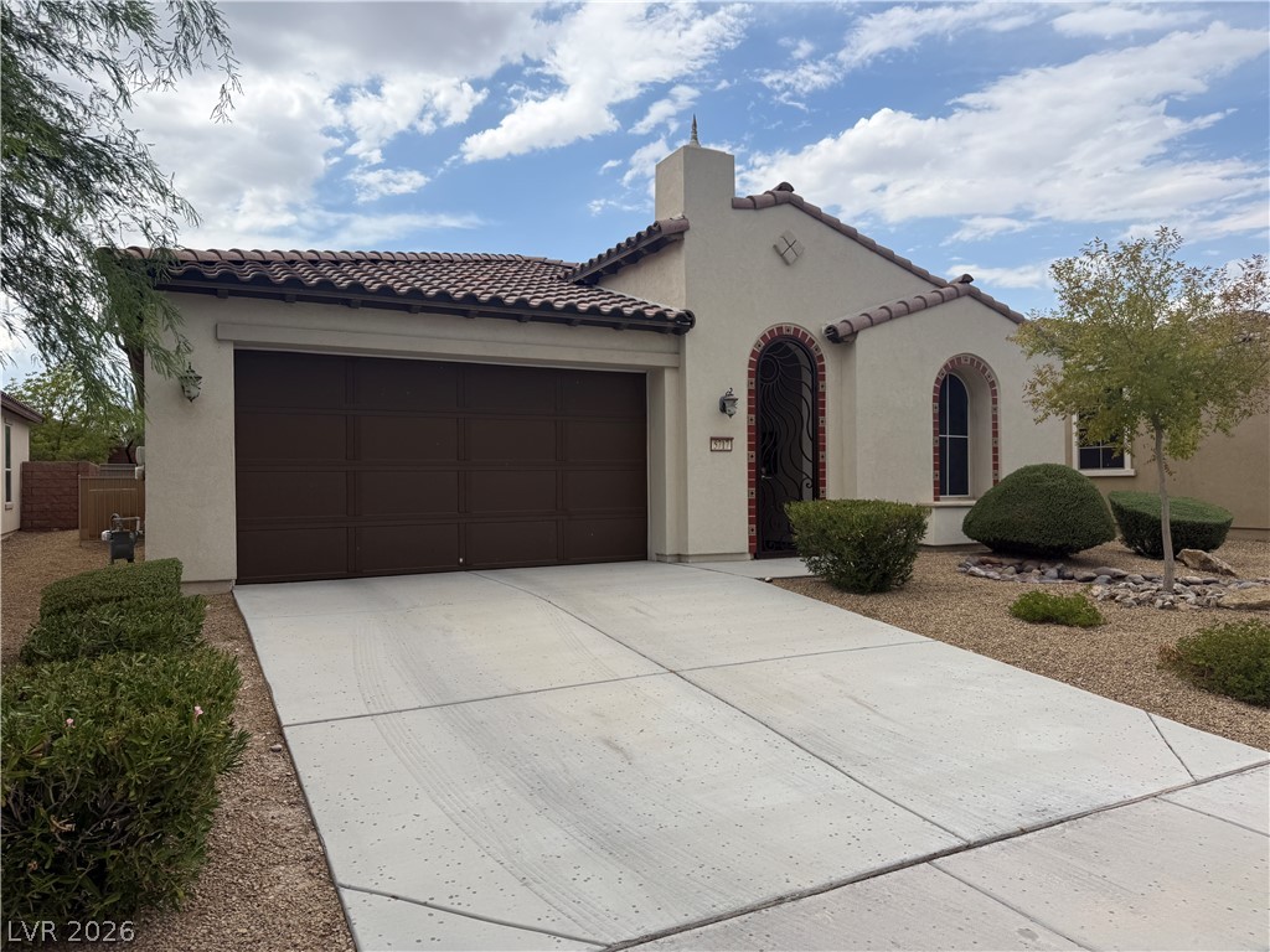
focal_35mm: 24
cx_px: 635
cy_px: 476
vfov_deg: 56.8
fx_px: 881
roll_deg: +0.8
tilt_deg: +0.3
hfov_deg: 71.6
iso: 80
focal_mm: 6.76
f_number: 1.78
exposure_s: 1/3021
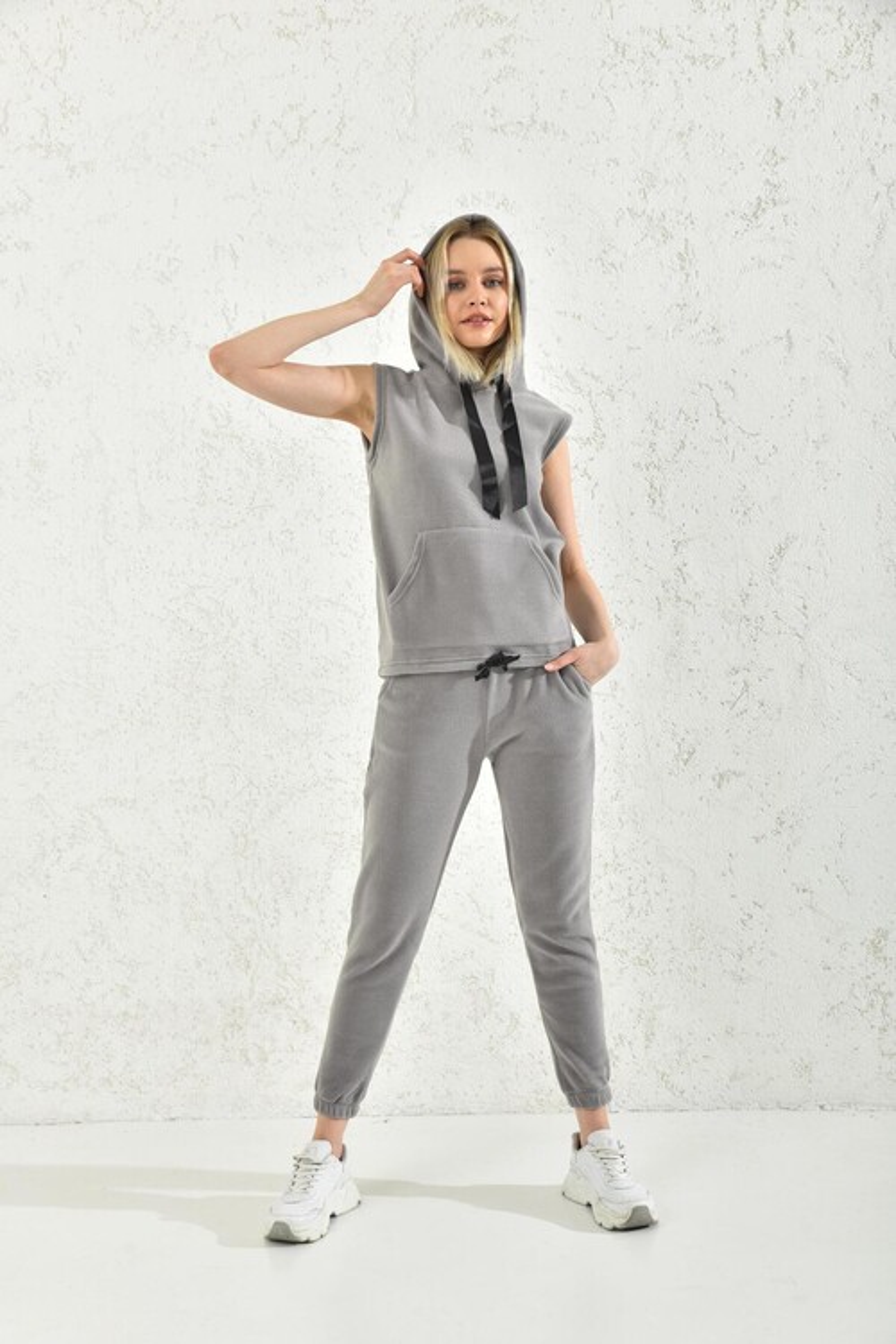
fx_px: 1792
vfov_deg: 41.1
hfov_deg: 28.1
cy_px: 672
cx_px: 448
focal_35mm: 48
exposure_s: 1/160
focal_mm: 48
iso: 100
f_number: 7.1
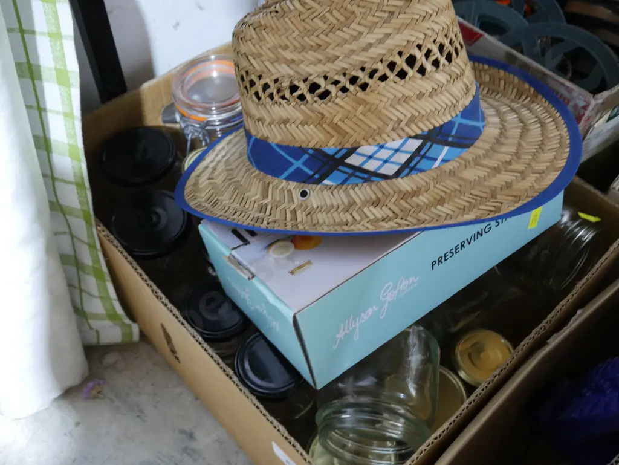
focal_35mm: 34
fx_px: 608
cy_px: 232
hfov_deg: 53.9
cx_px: 310
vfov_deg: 41.8
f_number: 4.5
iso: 3200
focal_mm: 17
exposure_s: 1/25
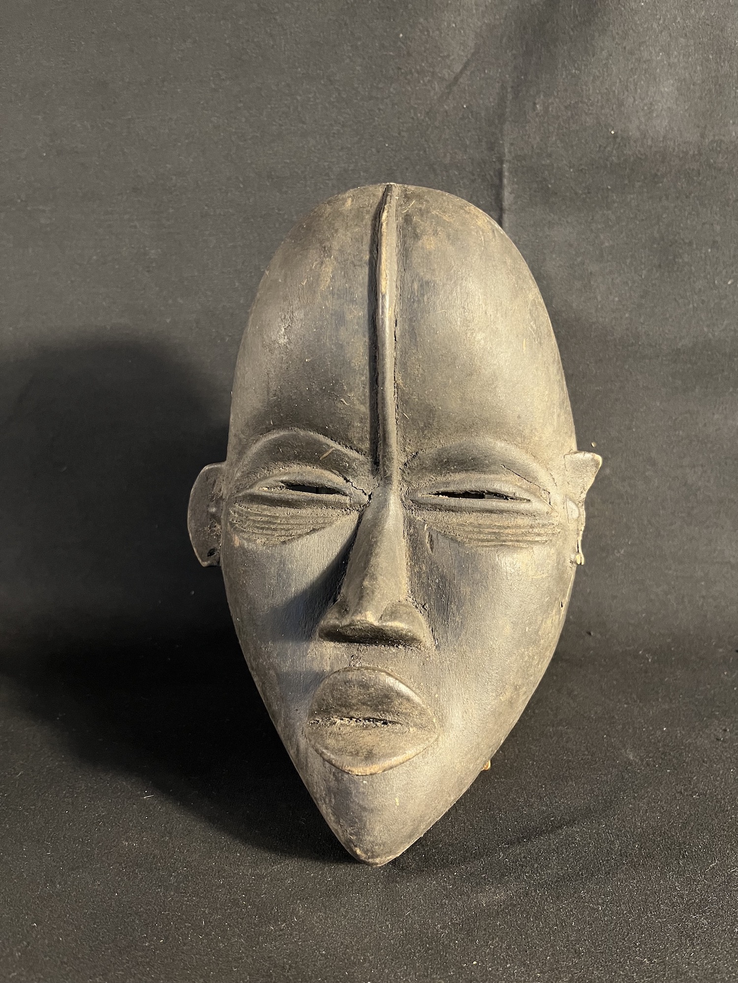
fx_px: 739
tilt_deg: -16.1
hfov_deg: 53.1
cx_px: 369
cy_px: 492
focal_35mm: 26
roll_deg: +1.8
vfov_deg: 67.3
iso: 400
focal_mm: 5.1
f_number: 1.6
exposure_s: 1/33
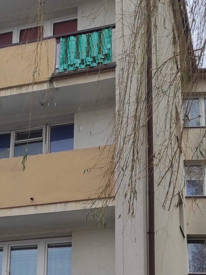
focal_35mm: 75
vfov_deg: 25.3
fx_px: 596
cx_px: 65
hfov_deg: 19.5
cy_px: 243
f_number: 1.89
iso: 100
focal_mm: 5.43
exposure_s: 1/930
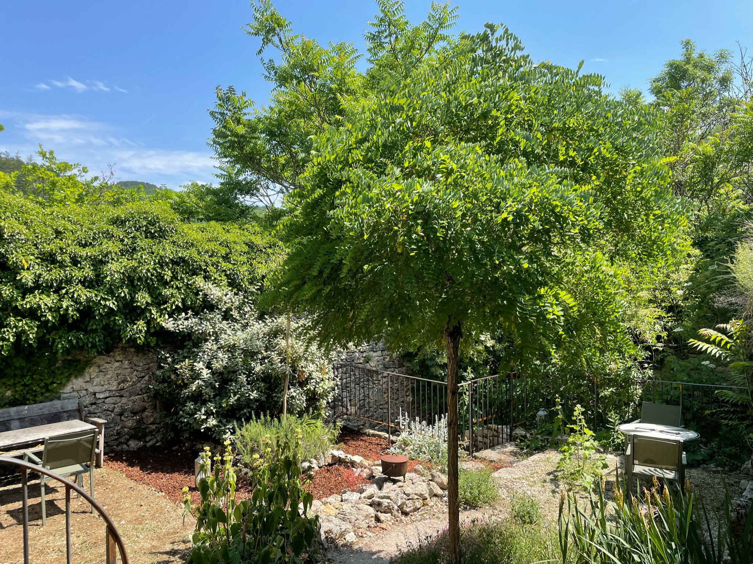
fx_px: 565
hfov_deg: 67.3
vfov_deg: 53.0
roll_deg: +0.9
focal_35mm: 26
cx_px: 376
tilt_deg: -3.2
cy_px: 282
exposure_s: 1/1642
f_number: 1.6
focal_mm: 4.2
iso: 32
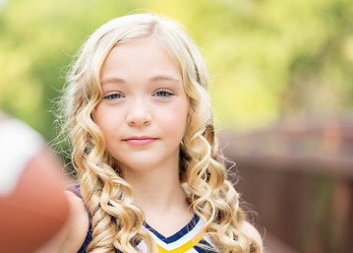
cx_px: 140
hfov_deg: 20.3
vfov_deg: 14.6
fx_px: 983
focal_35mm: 98
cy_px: 161
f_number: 1.2
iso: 100
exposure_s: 1/640
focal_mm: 50
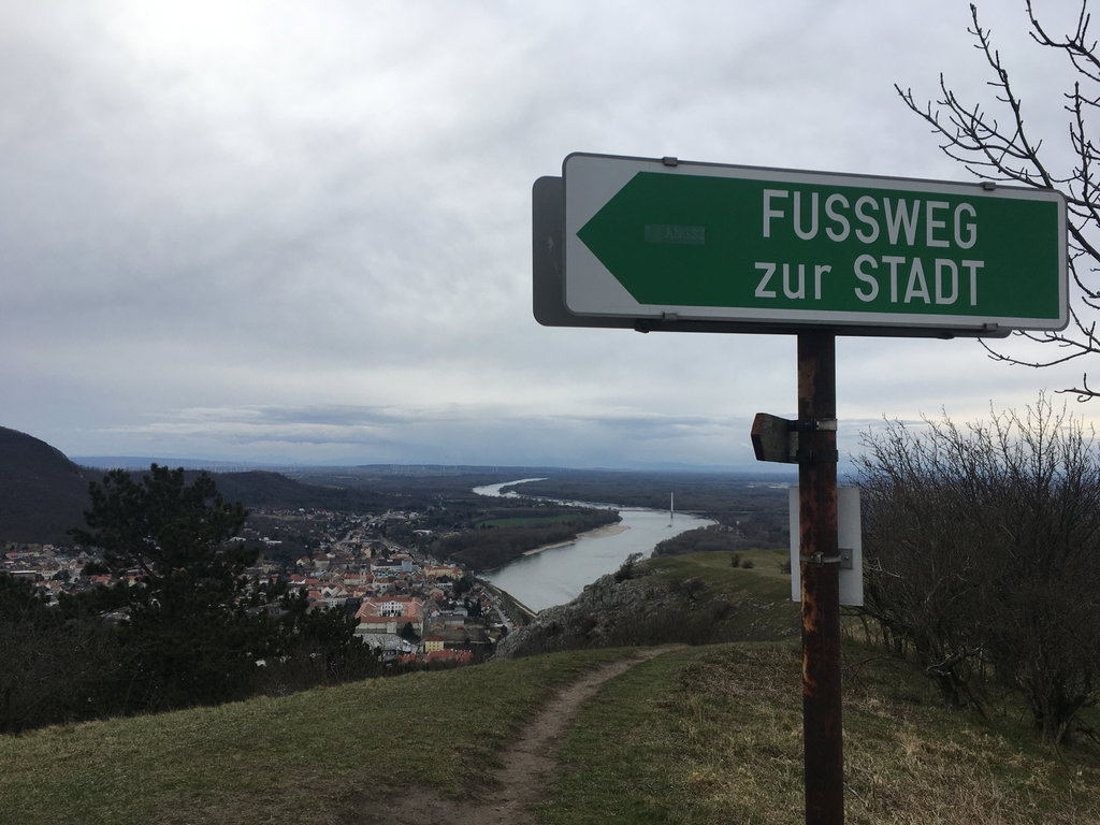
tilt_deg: +2.5
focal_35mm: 29
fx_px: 922
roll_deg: -1.4
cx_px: 550
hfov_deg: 61.7
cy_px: 412
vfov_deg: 48.2
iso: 25
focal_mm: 4.15
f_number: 2.2
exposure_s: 1/1538
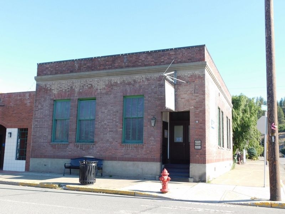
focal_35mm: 36
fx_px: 296
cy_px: 107
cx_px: 142
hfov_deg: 51.4
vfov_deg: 39.7
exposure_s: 1/320
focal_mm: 6.3
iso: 125
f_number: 3.5
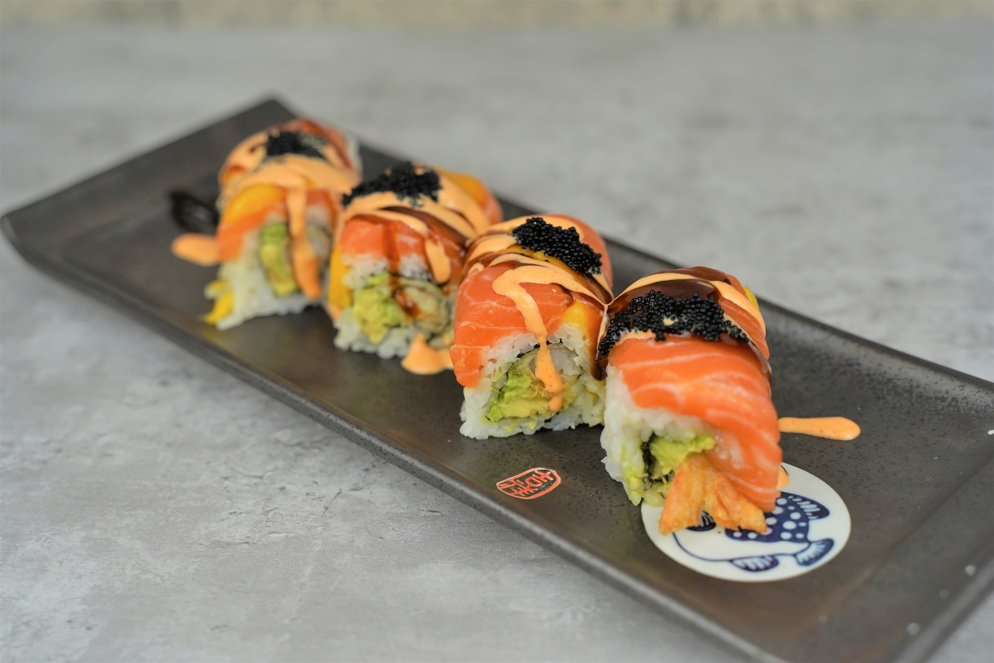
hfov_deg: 36.2
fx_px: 1518
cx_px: 497
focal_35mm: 55
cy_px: 332
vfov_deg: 24.6
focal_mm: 55
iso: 800
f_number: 4
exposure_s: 1/1000
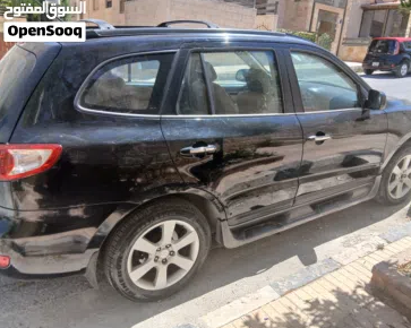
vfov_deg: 51.5
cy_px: 166
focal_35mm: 28
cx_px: 225
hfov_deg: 62.1
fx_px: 340
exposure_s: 1/179
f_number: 1.8
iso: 20
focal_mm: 3.98
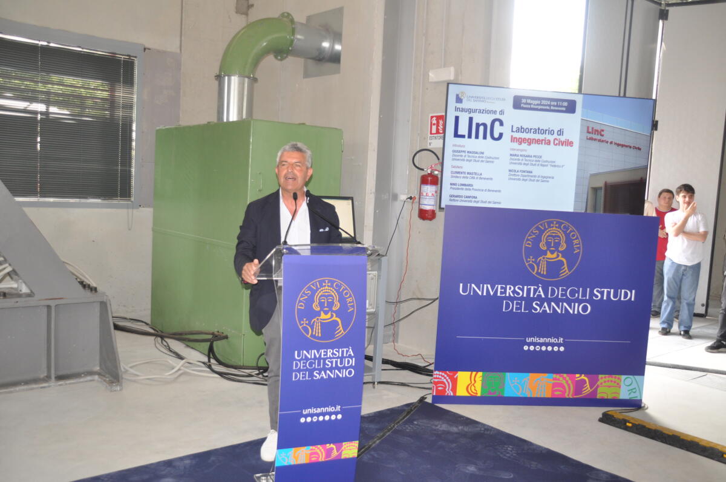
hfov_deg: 57.3
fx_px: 665
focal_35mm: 33
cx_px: 363
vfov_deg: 39.9
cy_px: 241
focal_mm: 22
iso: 560
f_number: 3.8
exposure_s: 1/80
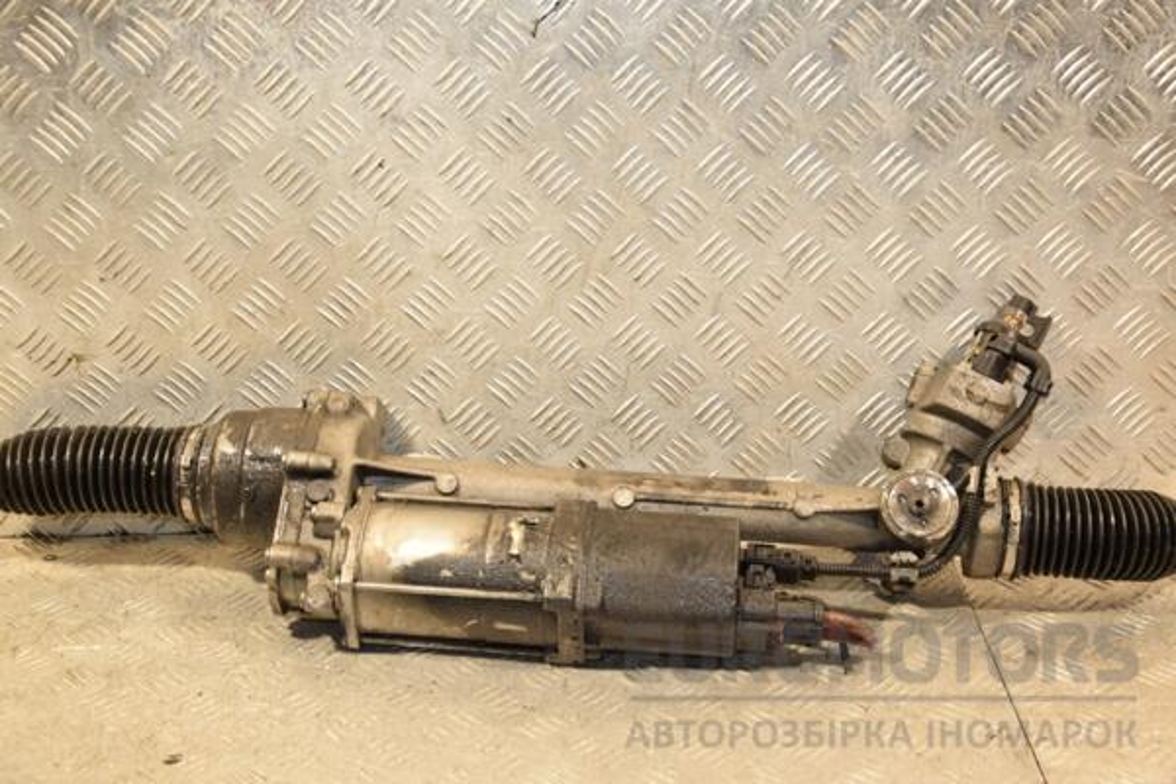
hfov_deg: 35.1
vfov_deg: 23.8
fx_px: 1862
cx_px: 588
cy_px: 392
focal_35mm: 57
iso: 800
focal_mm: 38
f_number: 5
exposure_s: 1/125
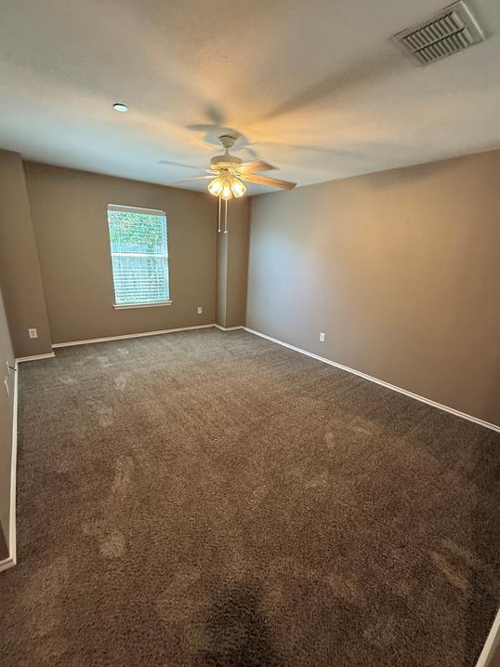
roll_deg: -2.6
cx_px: 251
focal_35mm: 15
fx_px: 289
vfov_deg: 98.1
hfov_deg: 81.8
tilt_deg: -15.8
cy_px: 340
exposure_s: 1/60
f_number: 2.2
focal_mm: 2.22
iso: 250
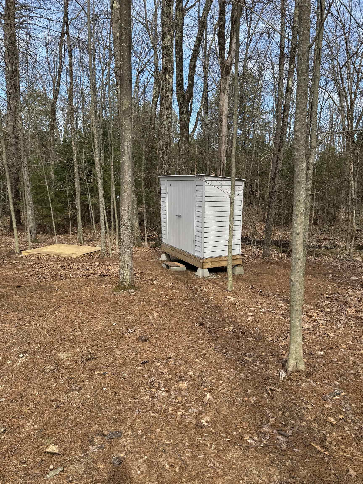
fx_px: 336
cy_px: 242
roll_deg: -0.5
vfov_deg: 71.6
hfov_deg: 56.8
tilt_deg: -11.2
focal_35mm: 24
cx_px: 182
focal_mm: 6.76
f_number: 1.78
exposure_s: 1/1076
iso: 80
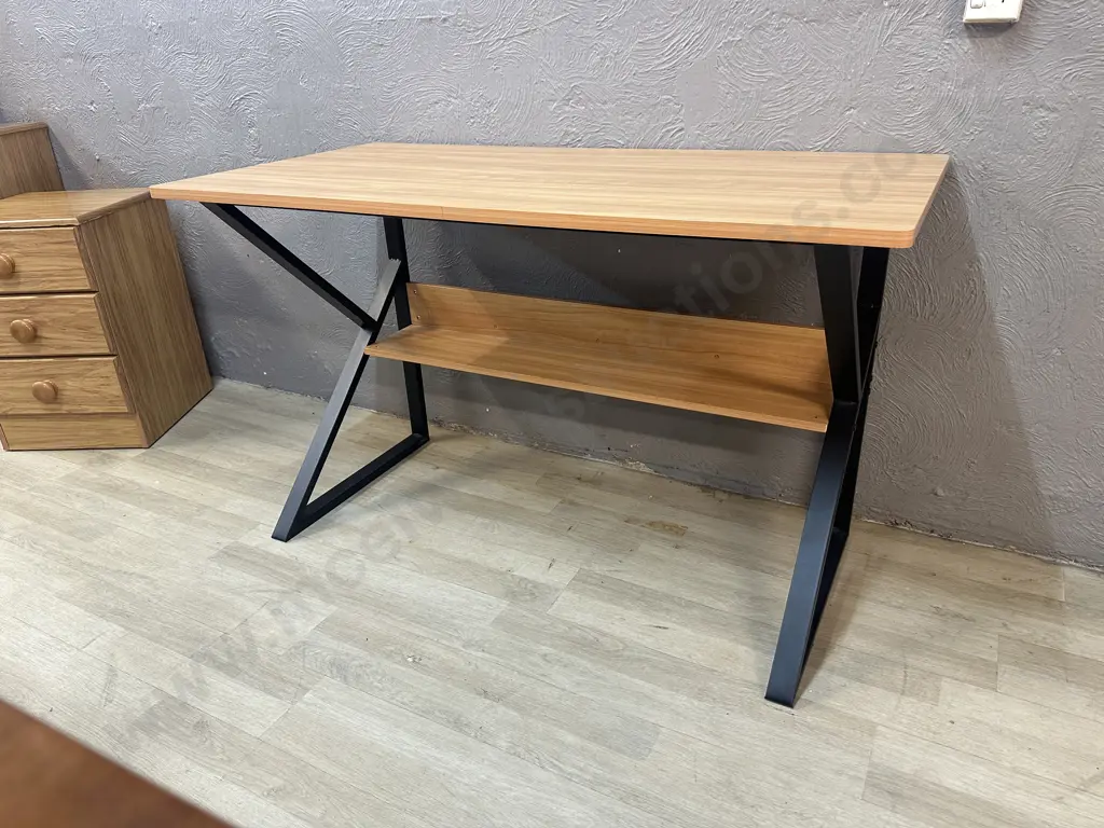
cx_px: 552
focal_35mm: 24
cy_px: 414
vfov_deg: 56.8
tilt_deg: -24.8
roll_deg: +2.8
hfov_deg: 71.6
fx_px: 765
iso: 200
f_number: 1.78
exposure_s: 1/50
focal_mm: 6.86
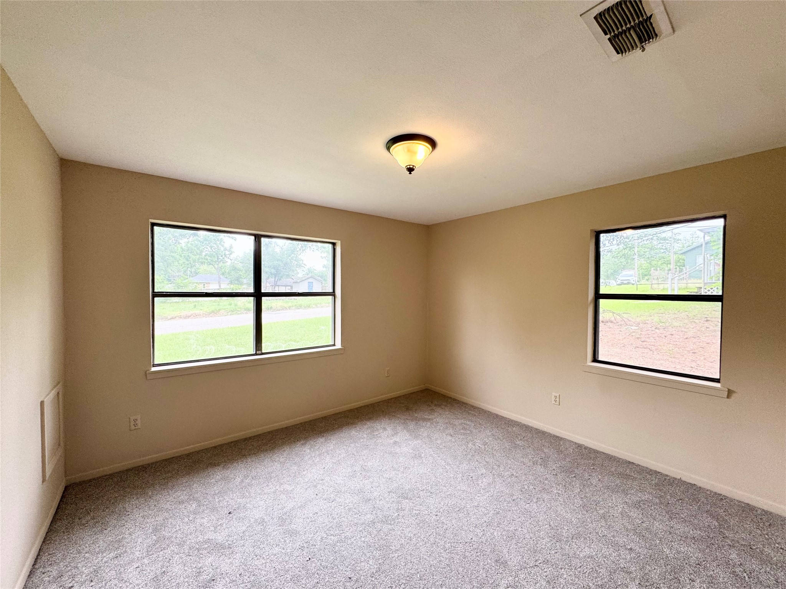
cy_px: 294
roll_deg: -0.7
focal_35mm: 14
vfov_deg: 85.7
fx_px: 318
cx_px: 393
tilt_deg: -2.0
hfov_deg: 102.1
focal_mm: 2.22
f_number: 2.2
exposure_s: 1/99
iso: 125
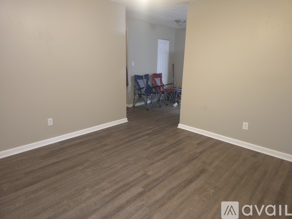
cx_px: 146
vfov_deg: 58.9
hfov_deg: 73.9
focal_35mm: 23
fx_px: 194
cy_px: 110
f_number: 1.7
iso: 320
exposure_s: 1/24
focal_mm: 6.3
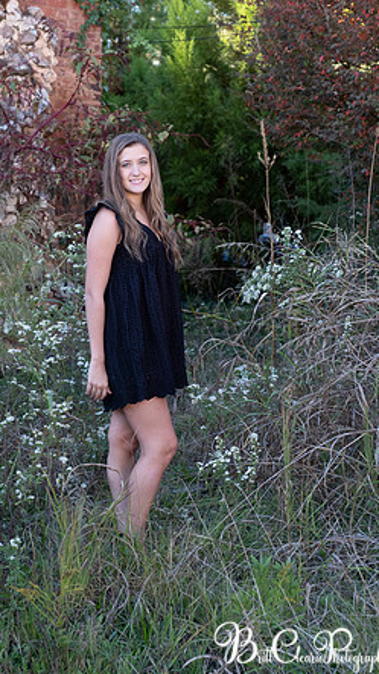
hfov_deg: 18.8
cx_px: 180
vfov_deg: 32.8
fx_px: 1142
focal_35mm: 64
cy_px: 342
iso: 400
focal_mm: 40.1
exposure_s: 1/250
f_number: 3.6
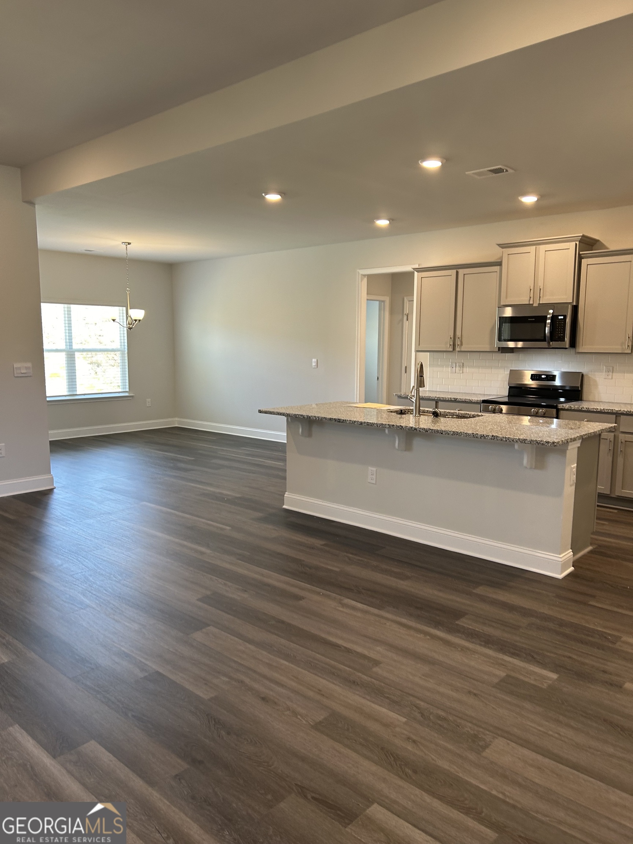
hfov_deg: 53.1
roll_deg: +0.1
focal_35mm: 26
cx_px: 316
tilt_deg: -8.0
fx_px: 634
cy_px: 422
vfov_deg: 67.3
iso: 64
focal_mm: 5.7
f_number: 1.5
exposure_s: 1/60
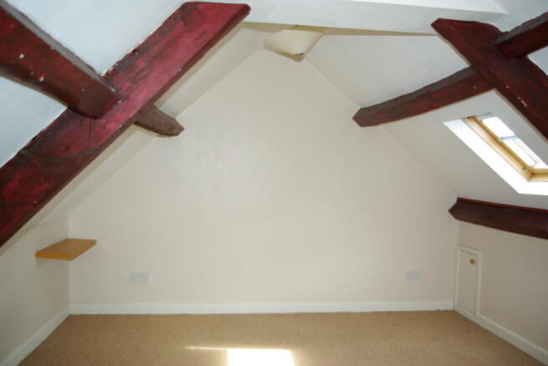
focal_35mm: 27
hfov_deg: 67.4
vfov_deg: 48.0
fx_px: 411
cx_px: 274
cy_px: 183
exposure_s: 1/30
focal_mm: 18
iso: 100
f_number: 3.5
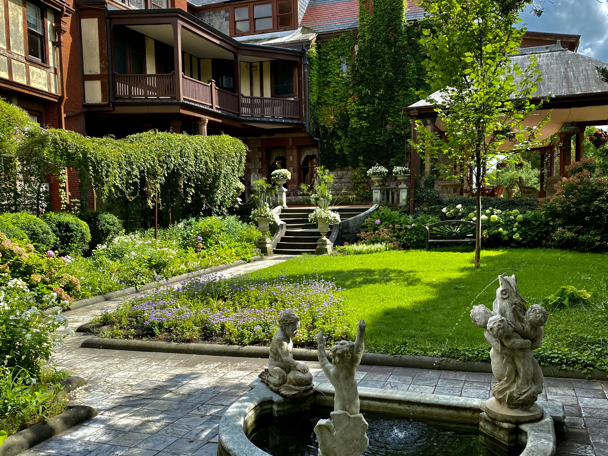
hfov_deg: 59.9
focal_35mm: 30
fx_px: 527
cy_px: 250
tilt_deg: -4.9
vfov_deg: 46.7
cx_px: 321
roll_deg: +1.2
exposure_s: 1/2268
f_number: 1.8
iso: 32
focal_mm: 4.25
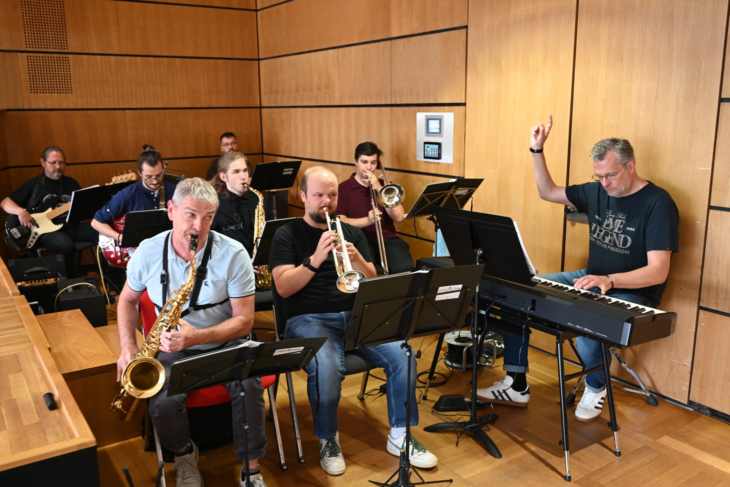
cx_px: 358
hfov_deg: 59.5
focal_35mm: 32
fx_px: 639
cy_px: 239
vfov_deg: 41.7
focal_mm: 30.5
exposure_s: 1/80
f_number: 4.5
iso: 1600
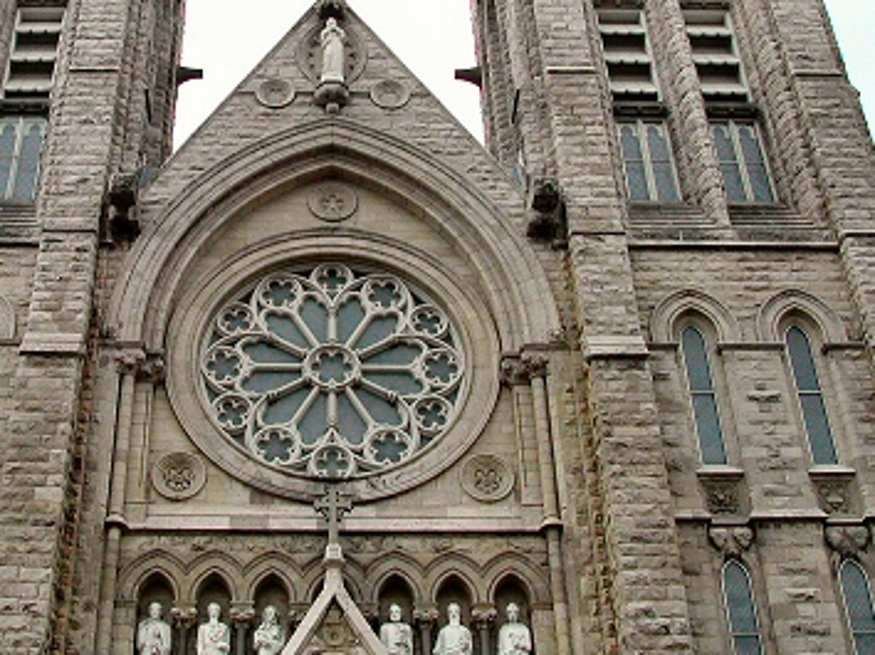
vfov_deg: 26.4
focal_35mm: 55
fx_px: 1389
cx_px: 282
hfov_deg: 34.6
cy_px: 225
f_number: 7.6
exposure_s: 1/284
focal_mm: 8
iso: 100
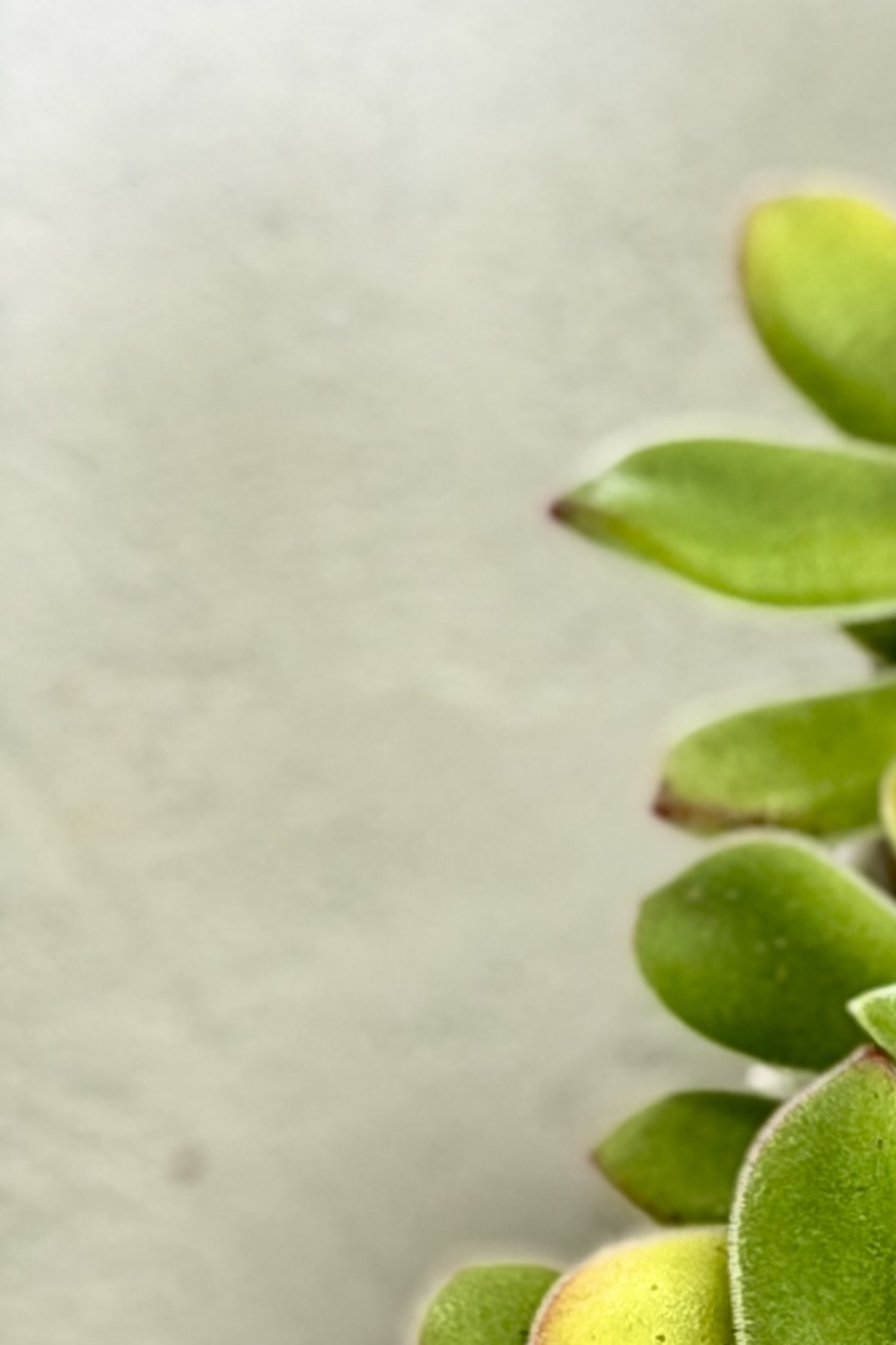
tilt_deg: -12.2
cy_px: 1494
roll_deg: -1.0
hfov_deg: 5.5
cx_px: 2419
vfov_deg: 8.5
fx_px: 8963
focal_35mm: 240
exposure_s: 1/121
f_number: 1.78
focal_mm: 6.76
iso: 64
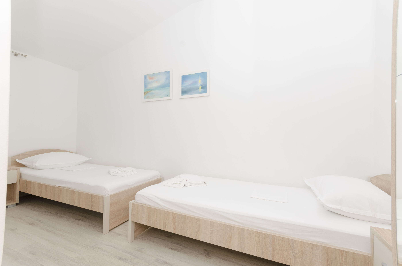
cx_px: 201
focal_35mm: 15
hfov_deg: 100.5
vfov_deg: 77.1
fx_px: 167
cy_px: 133
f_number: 8
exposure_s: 1/200
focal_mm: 10
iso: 250
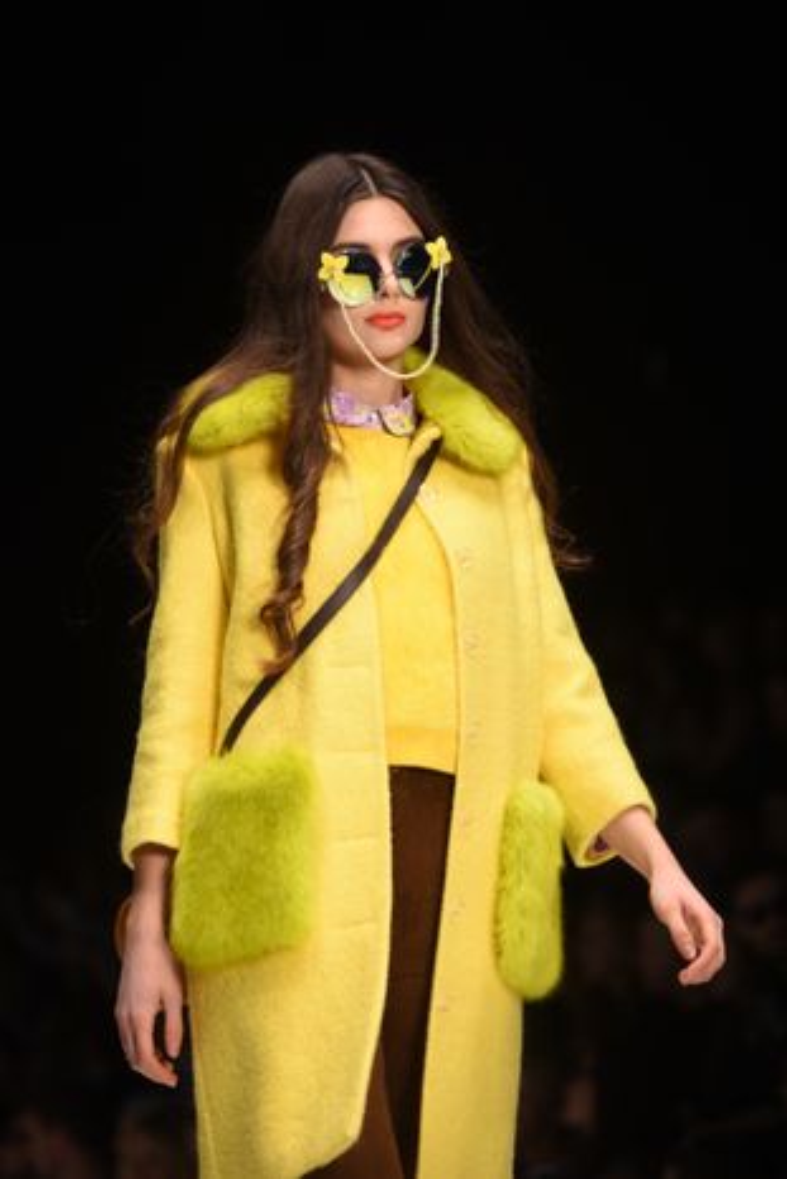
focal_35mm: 170
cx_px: 394
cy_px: 590
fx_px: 5570
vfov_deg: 12.1
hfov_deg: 8.1
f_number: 5
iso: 400
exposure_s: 1/100
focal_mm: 170
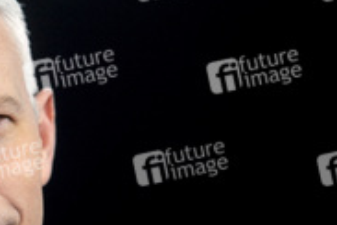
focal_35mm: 492
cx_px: 20
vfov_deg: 2.8
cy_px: 210
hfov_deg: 4.2
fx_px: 4605
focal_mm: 200
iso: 640
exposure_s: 1/500
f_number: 5
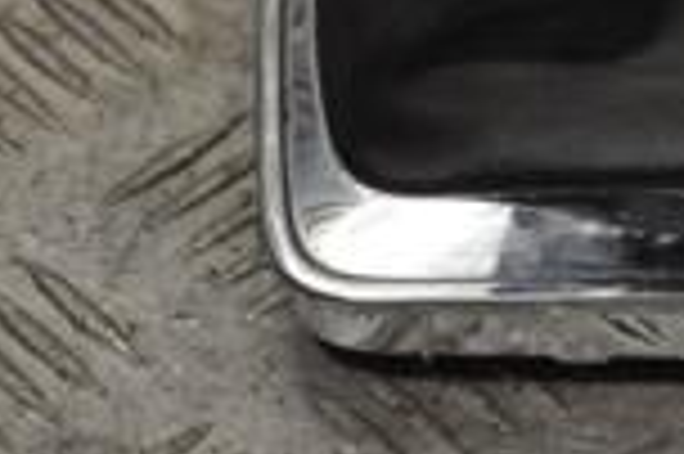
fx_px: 6187
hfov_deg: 6.3
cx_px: 662
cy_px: -333
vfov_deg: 4.2
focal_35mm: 326
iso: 400
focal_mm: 55
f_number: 5.6
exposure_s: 1/125
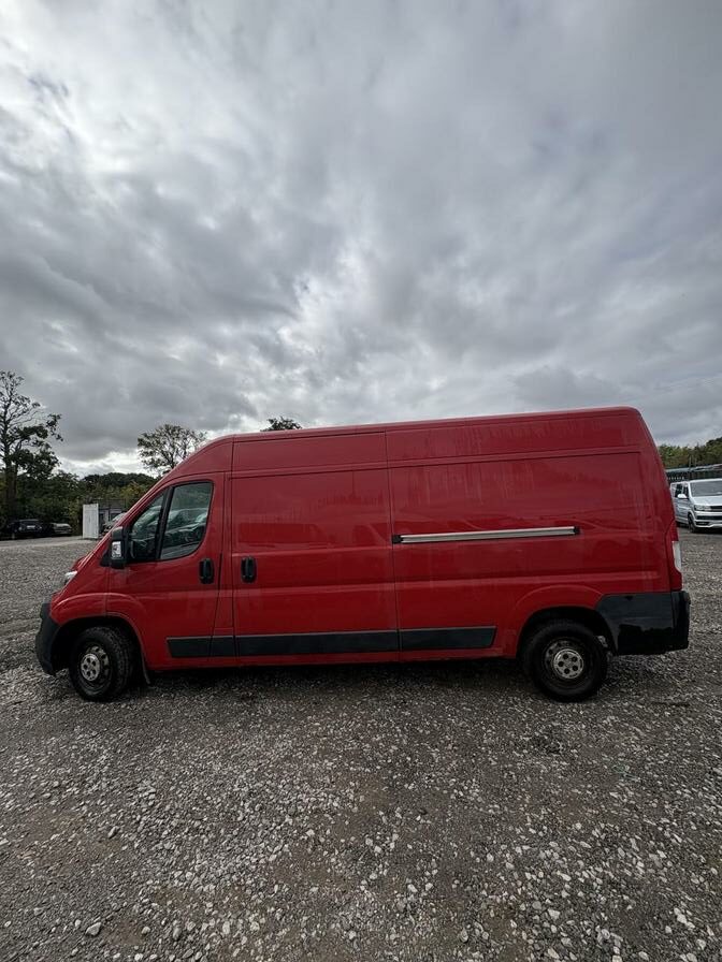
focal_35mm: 14
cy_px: 481
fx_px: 389
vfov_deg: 102.1
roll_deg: -0.6
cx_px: 361
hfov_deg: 85.7
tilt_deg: +9.9
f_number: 2.2
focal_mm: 2.22
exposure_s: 1/1976
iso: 50
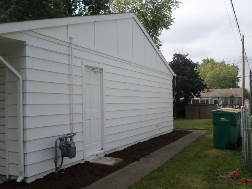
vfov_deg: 39.7
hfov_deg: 51.4
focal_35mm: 36
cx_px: 126
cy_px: 94
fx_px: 262
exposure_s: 1/1000
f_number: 3
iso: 80
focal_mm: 6.5
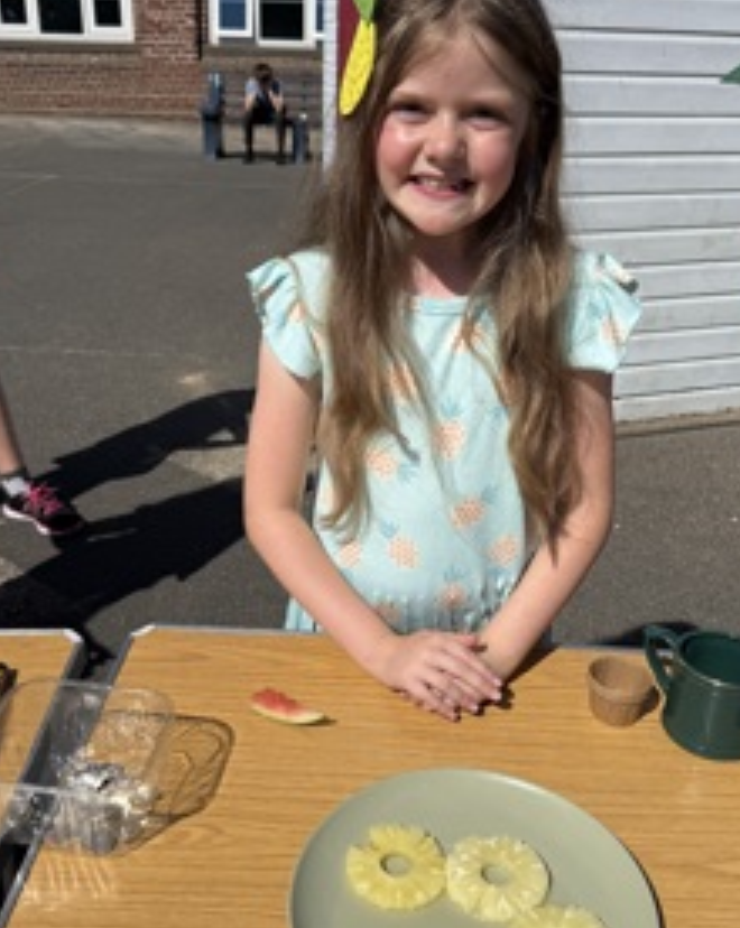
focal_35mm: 34
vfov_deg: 52.9
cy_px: 488
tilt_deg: -24.2
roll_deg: -2.1
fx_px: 933
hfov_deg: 43.3
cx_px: 367
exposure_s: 1/9091
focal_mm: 6.76
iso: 80
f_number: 1.78
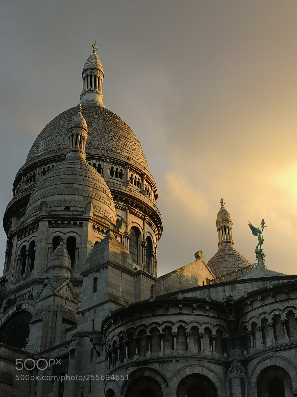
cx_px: 148
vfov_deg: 37.5
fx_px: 583
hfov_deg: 28.6
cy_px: 198
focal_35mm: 51
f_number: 1.6
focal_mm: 3.95
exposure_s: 1/305
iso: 50
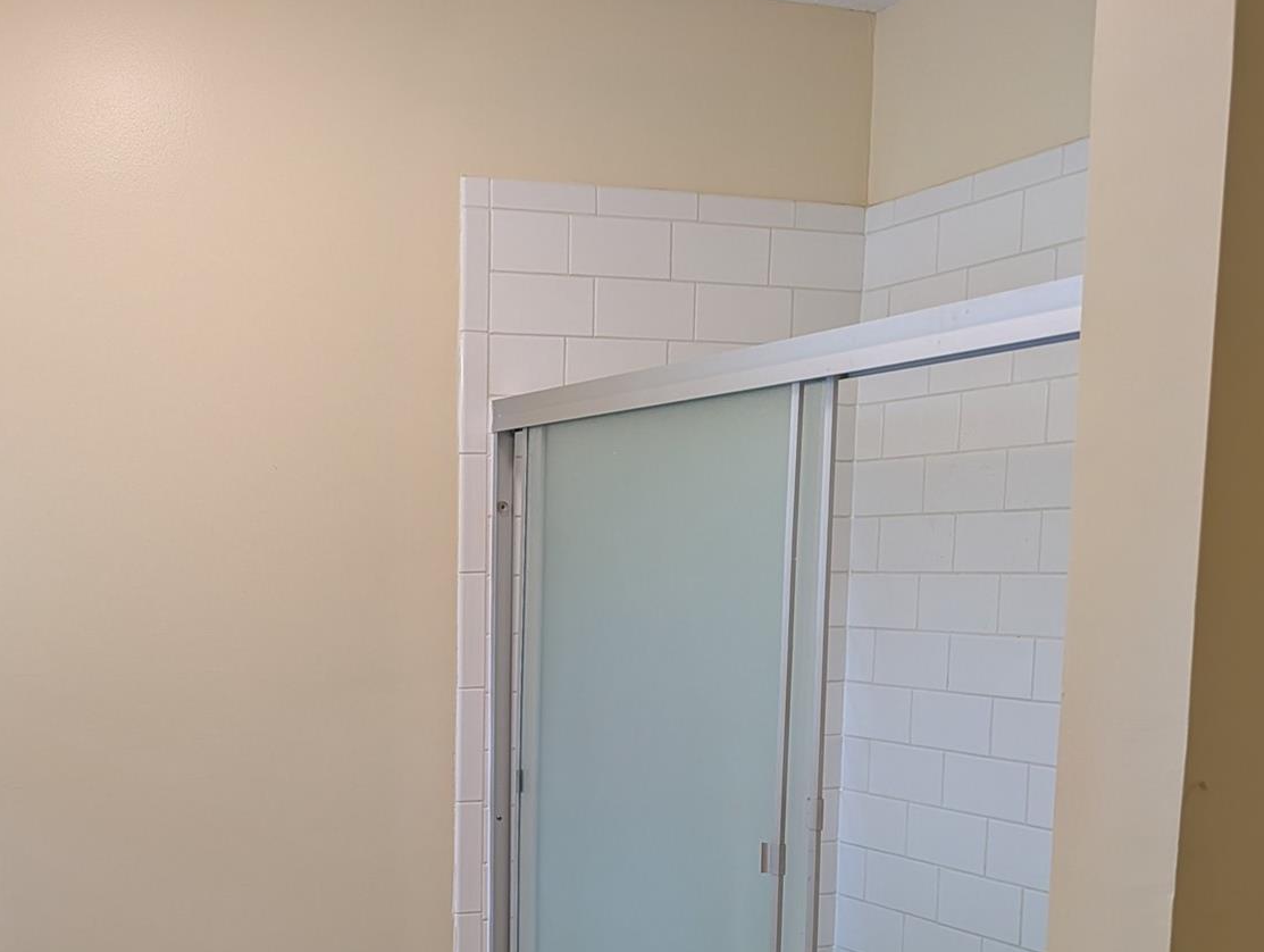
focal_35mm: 44
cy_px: 800
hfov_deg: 41.3
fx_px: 1609
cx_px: 282
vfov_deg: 31.8
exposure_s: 1/120
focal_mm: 6.9
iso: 43
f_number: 1.68
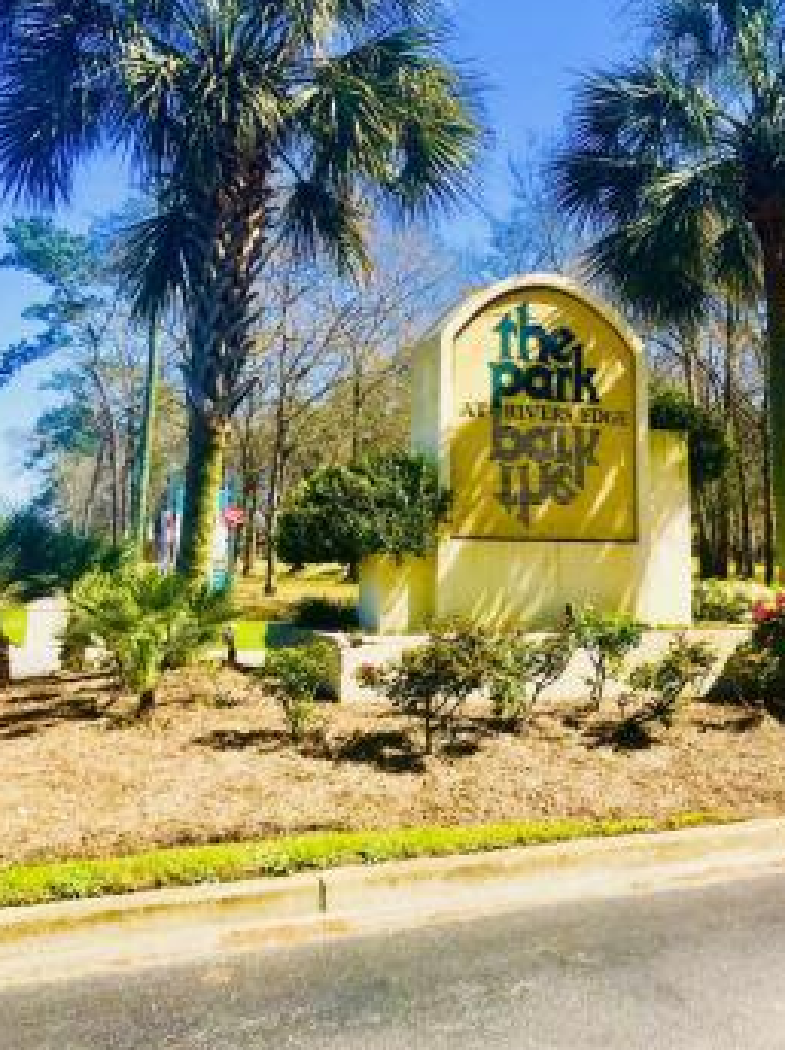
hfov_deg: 36.6
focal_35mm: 39
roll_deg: -1.6
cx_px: 472
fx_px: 1181
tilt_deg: +10.5
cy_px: 368
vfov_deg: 47.3
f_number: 1.8
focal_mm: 3.99
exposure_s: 1/1429
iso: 20
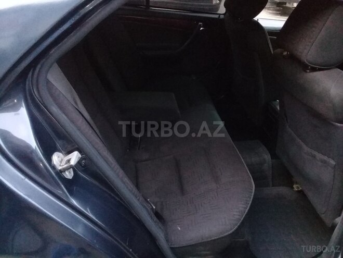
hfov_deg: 58.4
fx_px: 307
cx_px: 172
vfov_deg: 45.4
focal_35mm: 31
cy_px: 129
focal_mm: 3.3
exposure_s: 1/17
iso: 500
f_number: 2.2
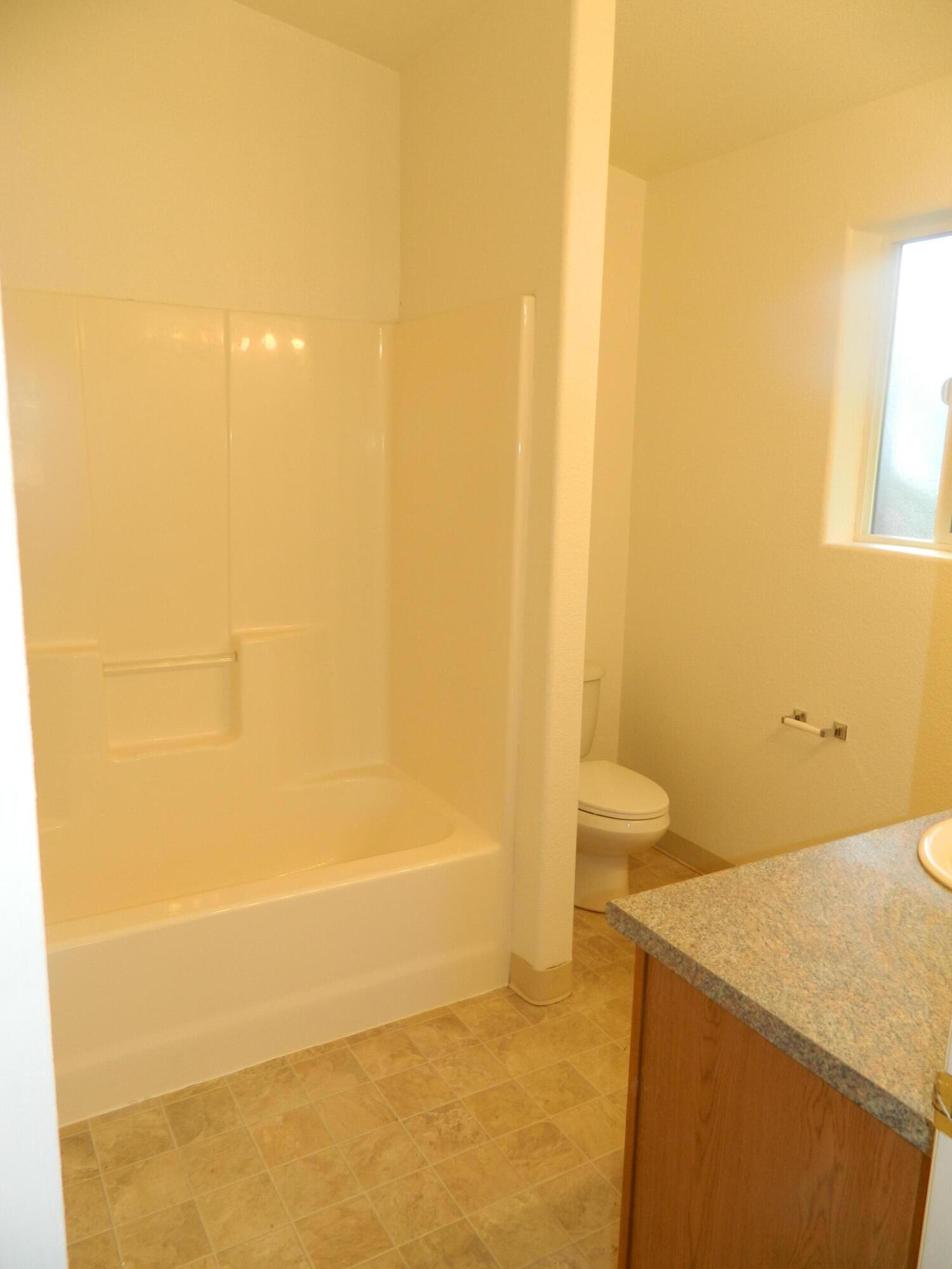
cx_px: 476
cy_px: 634
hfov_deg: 54.9
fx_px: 917
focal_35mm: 25
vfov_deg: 69.4
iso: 80
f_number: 3.1
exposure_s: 1/40
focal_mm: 4.5
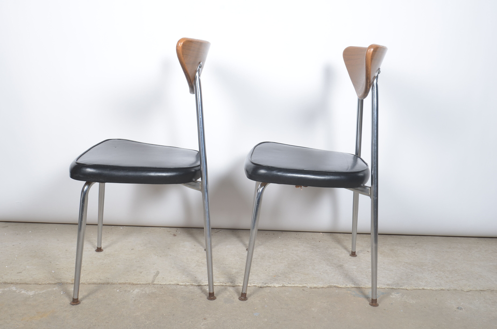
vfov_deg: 36.7
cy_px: 164
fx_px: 496
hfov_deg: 53.2
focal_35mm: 36
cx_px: 248
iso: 100
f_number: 11
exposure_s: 1/125
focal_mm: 24
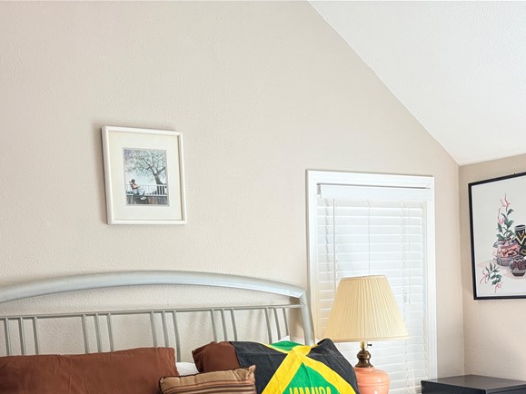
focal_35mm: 46
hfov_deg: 41.2
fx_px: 699
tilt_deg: -3.5
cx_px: 251
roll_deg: +2.3
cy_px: 348
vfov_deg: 30.3
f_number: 1.6
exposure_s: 1/60
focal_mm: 5.96
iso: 200
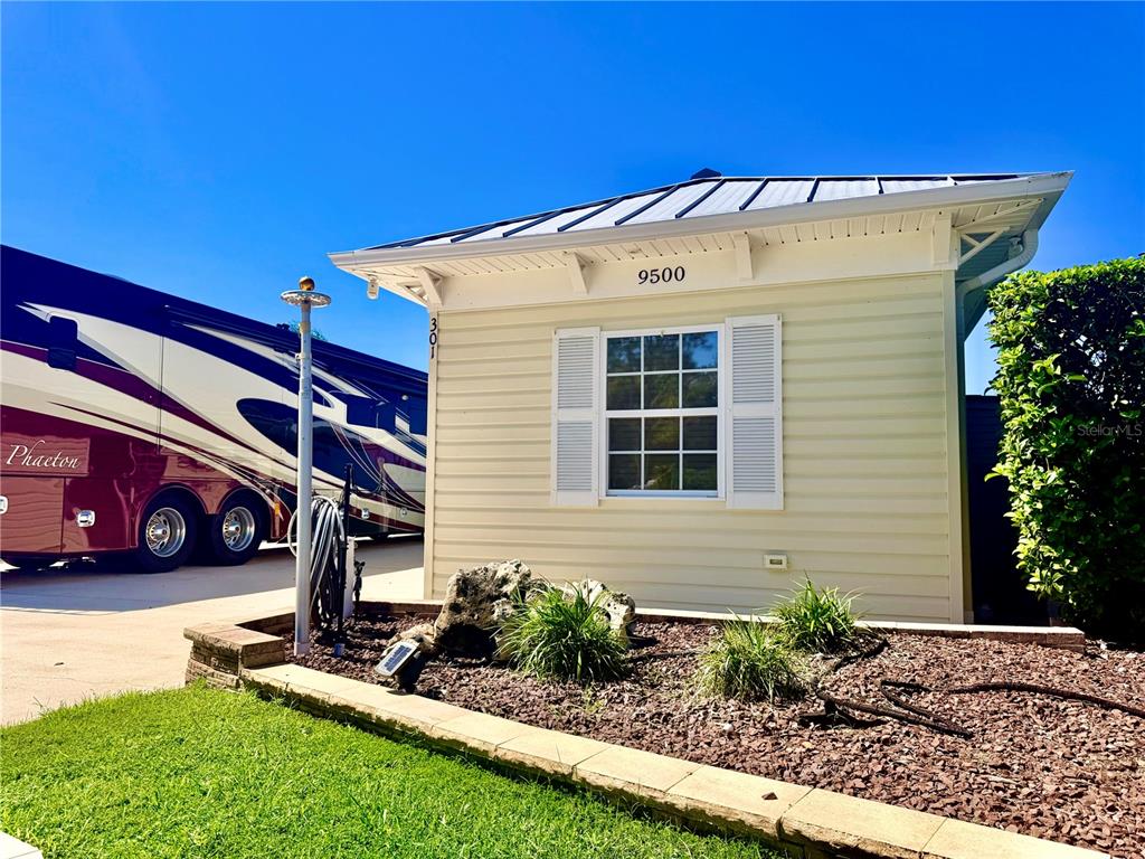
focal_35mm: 24
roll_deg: +0.4
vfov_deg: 56.8
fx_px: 794
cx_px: 572
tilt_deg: +4.9
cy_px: 430
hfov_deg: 71.6
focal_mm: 6.76
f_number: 1.78
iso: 80
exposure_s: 1/5319
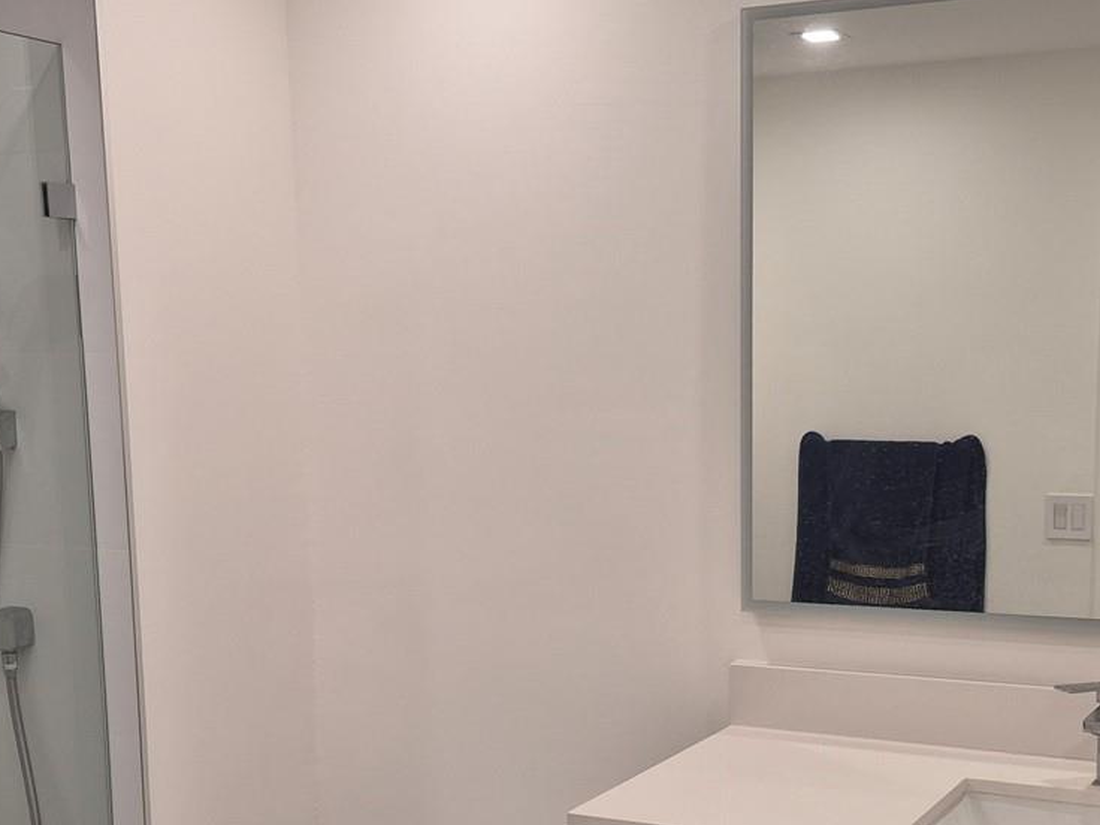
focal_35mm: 50
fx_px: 1589
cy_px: 610
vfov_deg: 28.7
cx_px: 695
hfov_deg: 37.9
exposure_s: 1/120
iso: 100
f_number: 1.8
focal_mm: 5.4
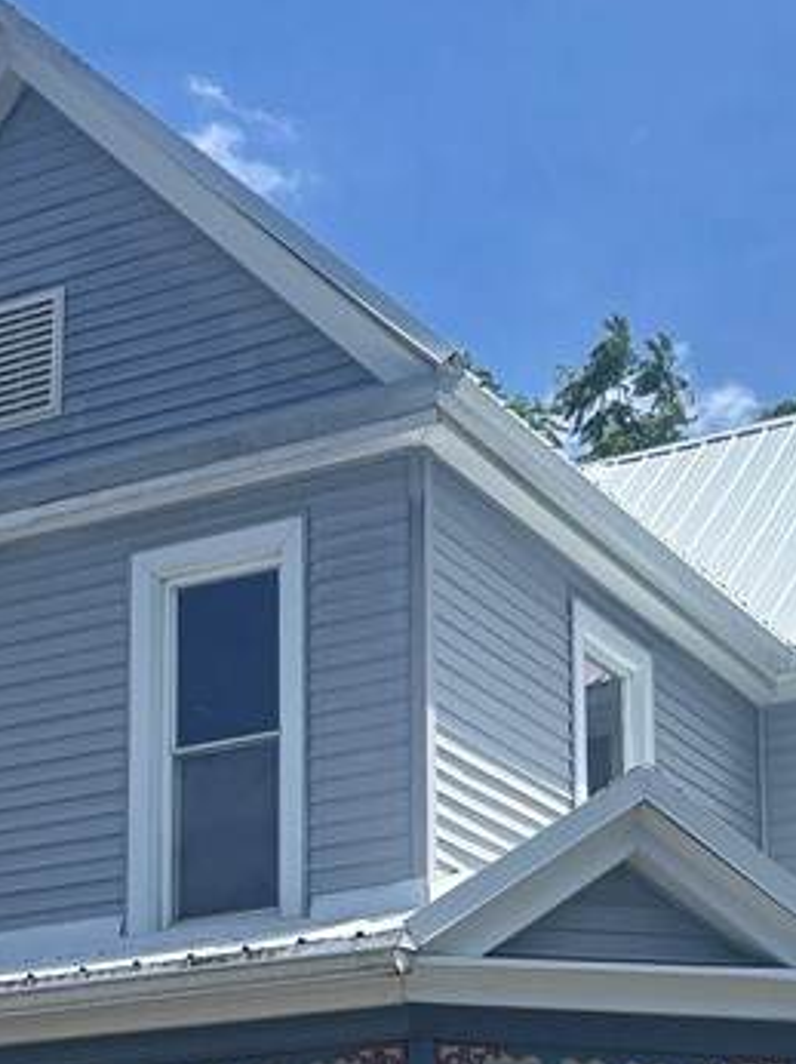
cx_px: 581
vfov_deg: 24.3
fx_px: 2364
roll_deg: +1.6
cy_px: 1055
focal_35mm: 77
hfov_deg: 19.0
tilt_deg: +11.7
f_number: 1.6
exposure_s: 1/2933
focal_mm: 5.96
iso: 50
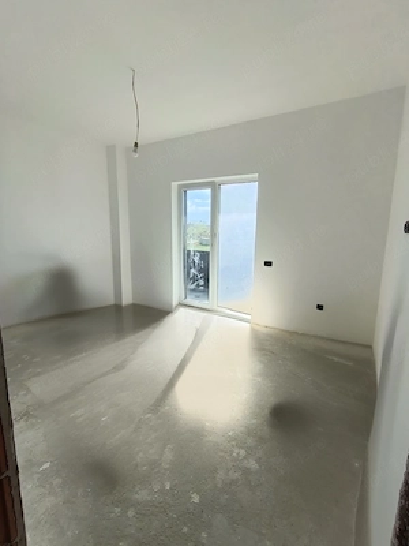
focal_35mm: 17
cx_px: 204
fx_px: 268
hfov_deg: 74.7
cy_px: 273
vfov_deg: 91.0
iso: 100
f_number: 2.2
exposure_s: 1/222
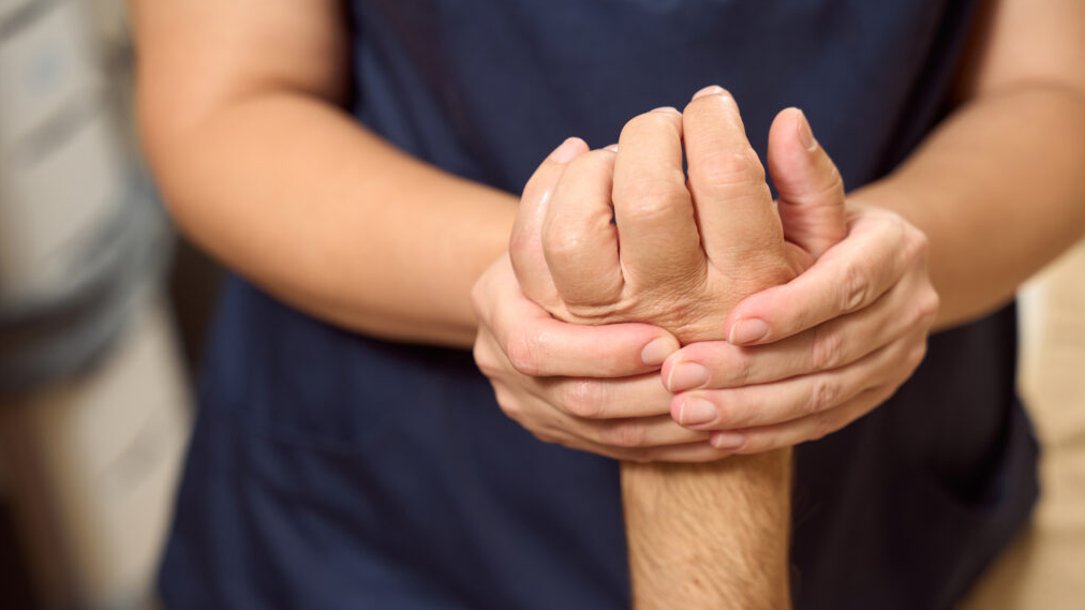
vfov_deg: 16.8
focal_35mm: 72
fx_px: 2061
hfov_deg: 29.5
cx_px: 547
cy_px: 338
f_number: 3.5
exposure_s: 1/200
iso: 100
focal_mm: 67.6
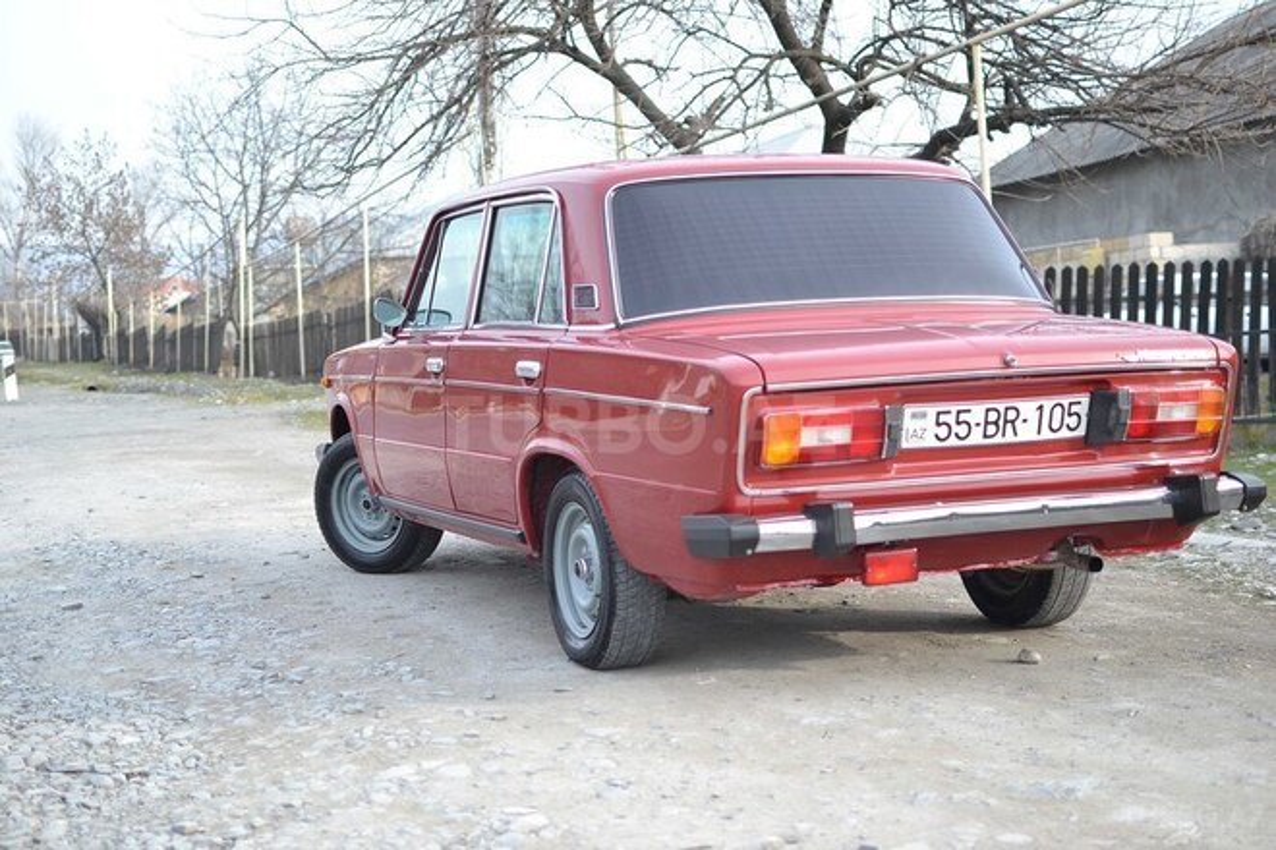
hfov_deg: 37.9
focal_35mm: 52
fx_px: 1861
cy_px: 425
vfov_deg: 25.8
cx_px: 638
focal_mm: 35
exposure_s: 1/800
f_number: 3.2
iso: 200
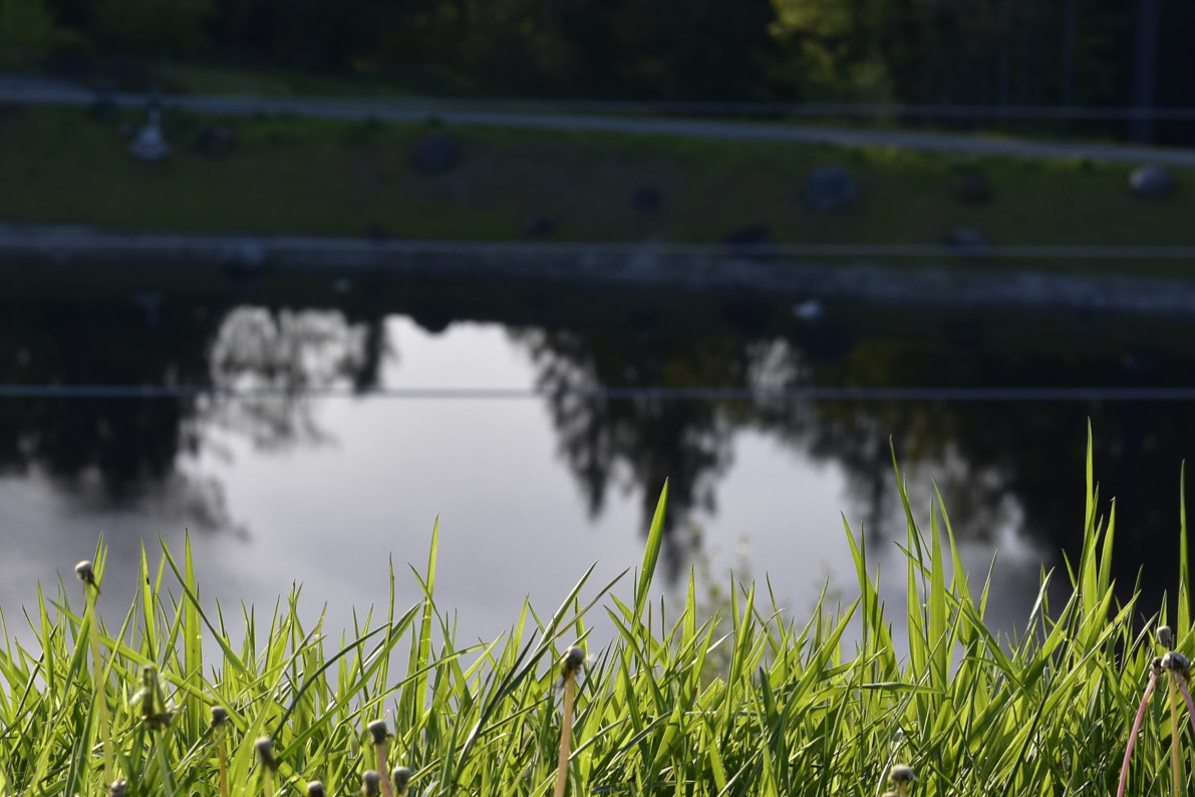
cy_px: 490
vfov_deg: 9.7
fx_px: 4709
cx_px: 287
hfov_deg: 14.4
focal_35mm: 142
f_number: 11
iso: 200
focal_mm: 55
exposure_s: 1/100
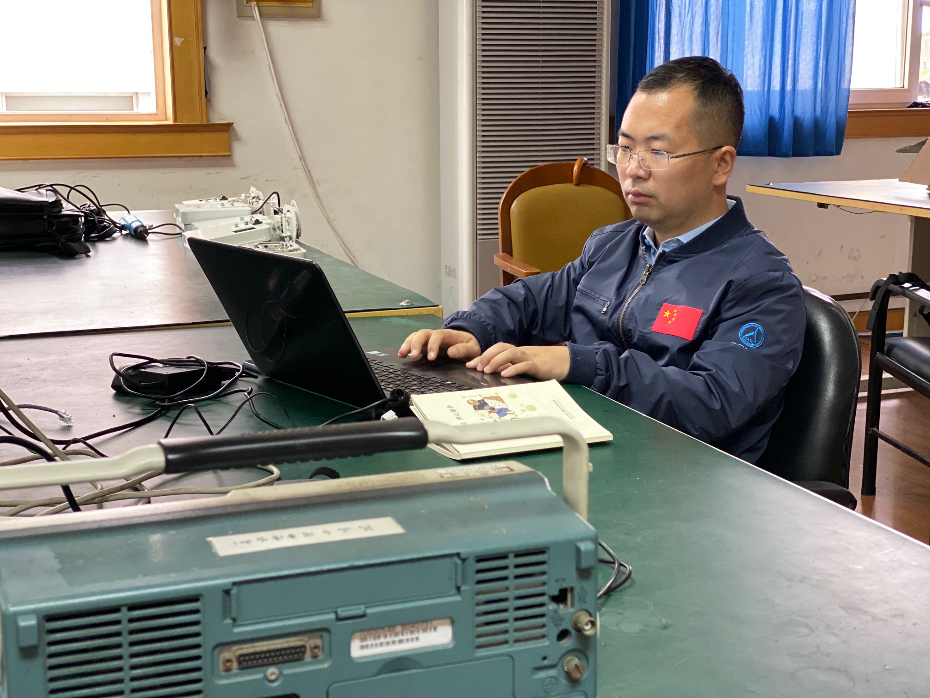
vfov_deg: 28.0
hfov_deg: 36.8
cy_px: 349
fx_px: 1397
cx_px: 465
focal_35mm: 52
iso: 400
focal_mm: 6
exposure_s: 1/33
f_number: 2
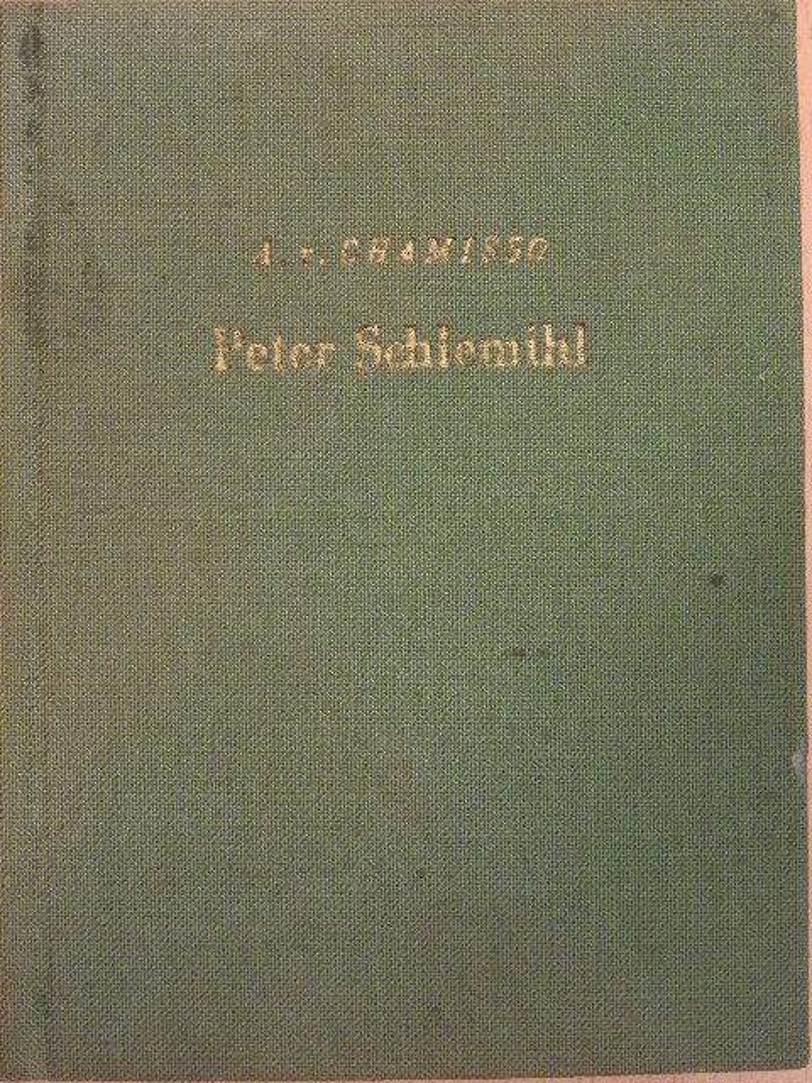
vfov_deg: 24.4
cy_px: 542
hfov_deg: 18.4
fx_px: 2502
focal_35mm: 80
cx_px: 406
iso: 800
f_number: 4.5
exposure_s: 1/13
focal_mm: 14.3
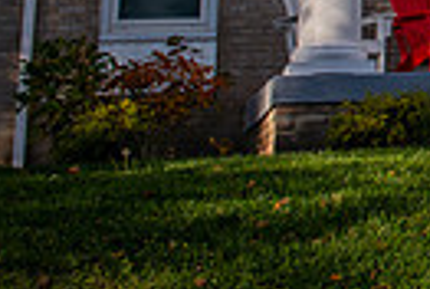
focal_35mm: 106
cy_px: -251
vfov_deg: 11.9
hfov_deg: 15.5
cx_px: 853
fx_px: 1269
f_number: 5
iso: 80
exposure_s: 1/640
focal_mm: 24
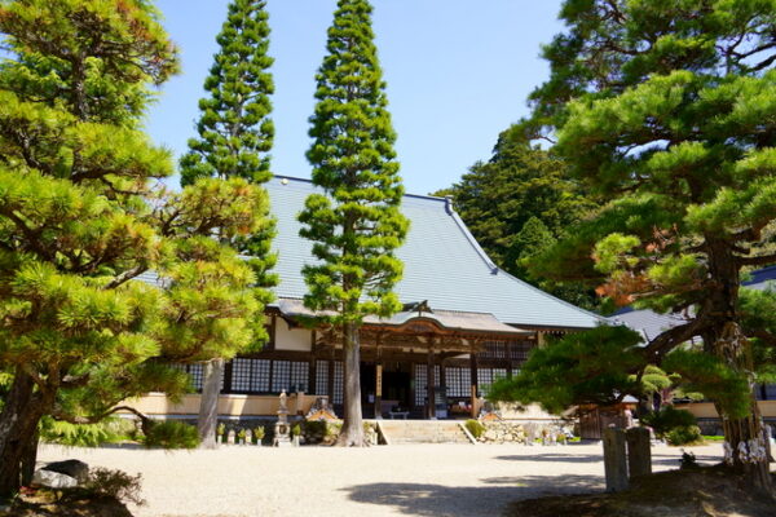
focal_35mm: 28
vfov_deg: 46.4
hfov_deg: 65.5
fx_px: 604
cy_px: 258
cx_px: 388
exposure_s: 1/125
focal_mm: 28
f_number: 8
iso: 100
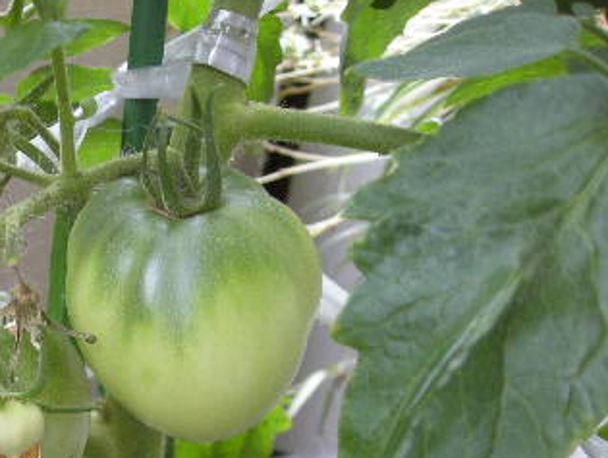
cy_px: 454
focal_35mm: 71
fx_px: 1248
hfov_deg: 25.9
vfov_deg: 20.1
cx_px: -2
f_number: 2.8
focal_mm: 5.7
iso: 162
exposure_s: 1/59.8
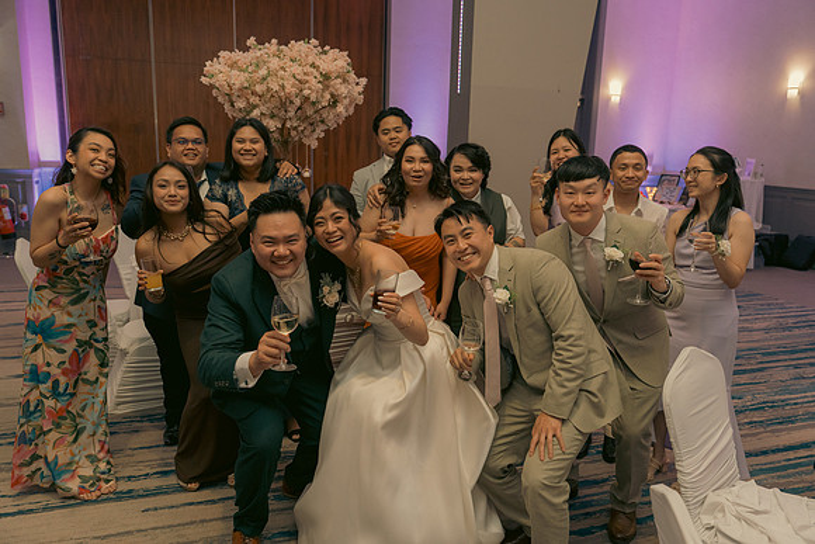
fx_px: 634
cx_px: 408
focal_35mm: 28
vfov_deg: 46.4
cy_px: 272
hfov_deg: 65.5
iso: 2500
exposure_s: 1/160
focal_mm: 28
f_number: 3.5
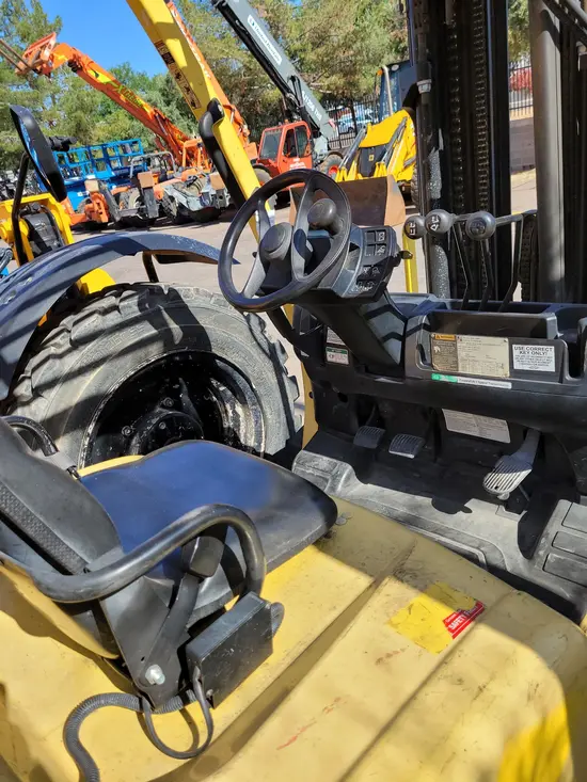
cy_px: 391
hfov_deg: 53.1
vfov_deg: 67.3
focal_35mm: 26
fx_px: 588
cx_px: 294
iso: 40
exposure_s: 1/1328
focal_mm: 5.4
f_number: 1.8
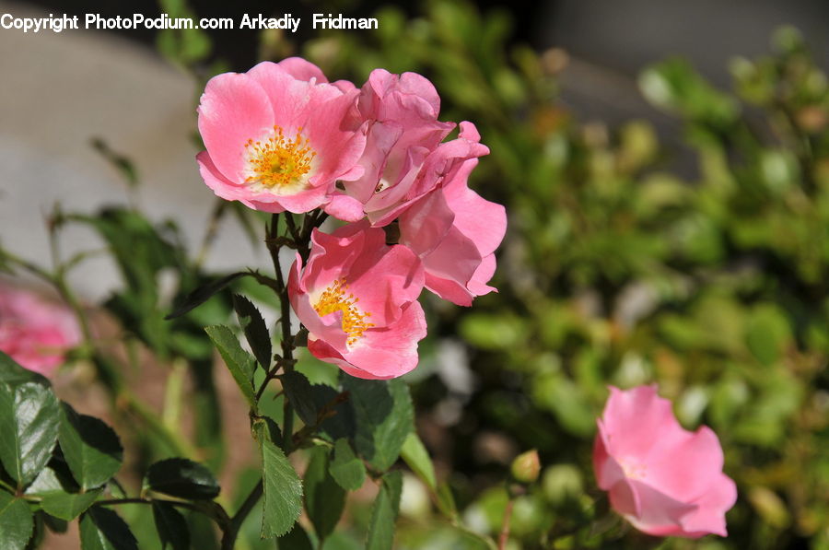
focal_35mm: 255
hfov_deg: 8.1
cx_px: 414
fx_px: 5863
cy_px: 275
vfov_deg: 5.4
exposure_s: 1/640
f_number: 10
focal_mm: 170
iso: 200
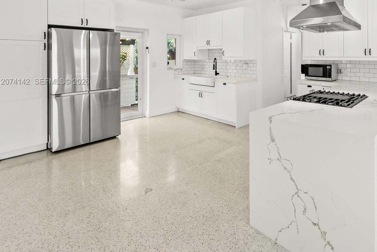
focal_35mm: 19
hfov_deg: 84.4
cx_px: 246
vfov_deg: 62.8
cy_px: 82
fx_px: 199
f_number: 8
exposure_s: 1/10
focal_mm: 14
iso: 400
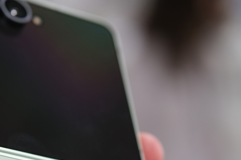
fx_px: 1238
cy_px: 178
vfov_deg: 7.4
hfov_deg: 11.1
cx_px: 98
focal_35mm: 185
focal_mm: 50
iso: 160
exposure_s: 1/140
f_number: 2.5
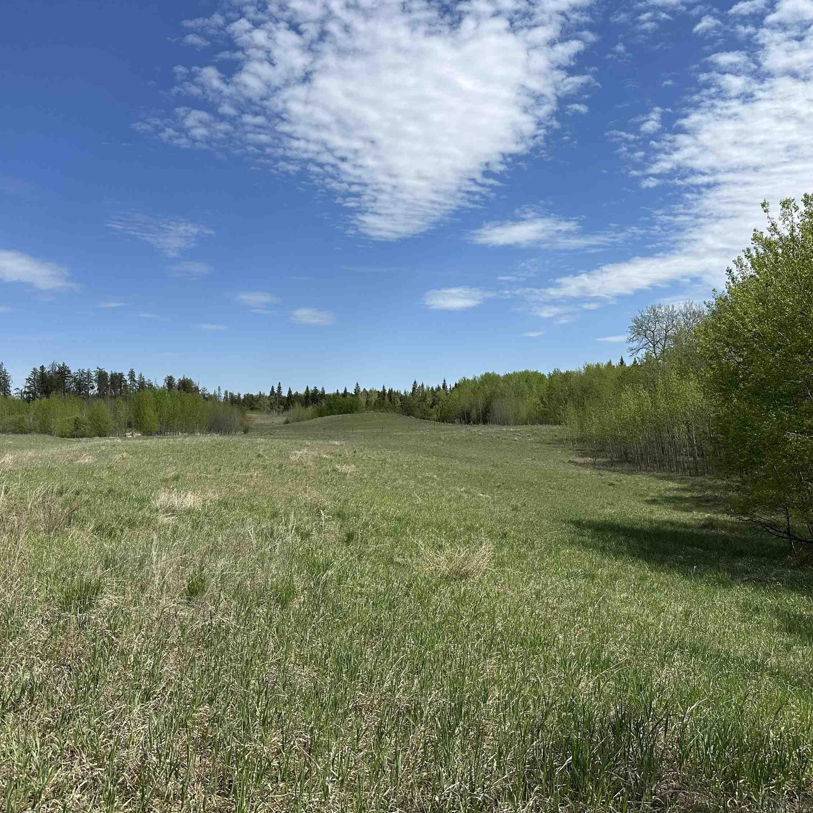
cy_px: 403
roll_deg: +0.7
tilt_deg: +0.3
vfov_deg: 55.6
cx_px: 393
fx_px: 771
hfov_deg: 55.6
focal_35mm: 29
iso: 80
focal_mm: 6.86
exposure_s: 1/6623
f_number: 1.78
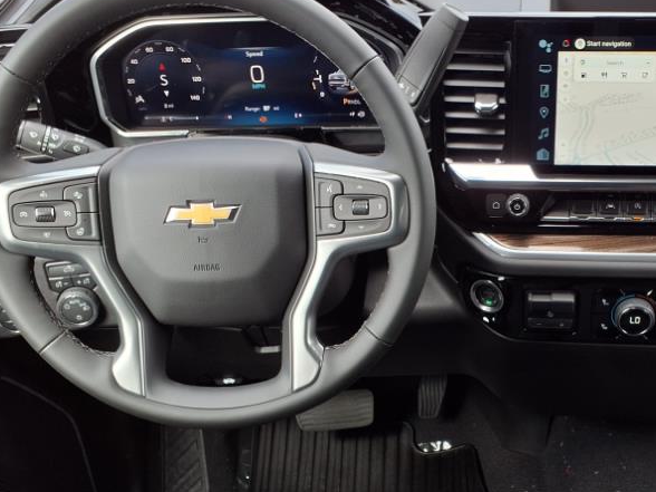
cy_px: 343
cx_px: 474
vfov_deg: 30.6
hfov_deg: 39.6
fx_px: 891
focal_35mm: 47
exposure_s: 1/141
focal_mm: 3.58
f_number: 1.9
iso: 40
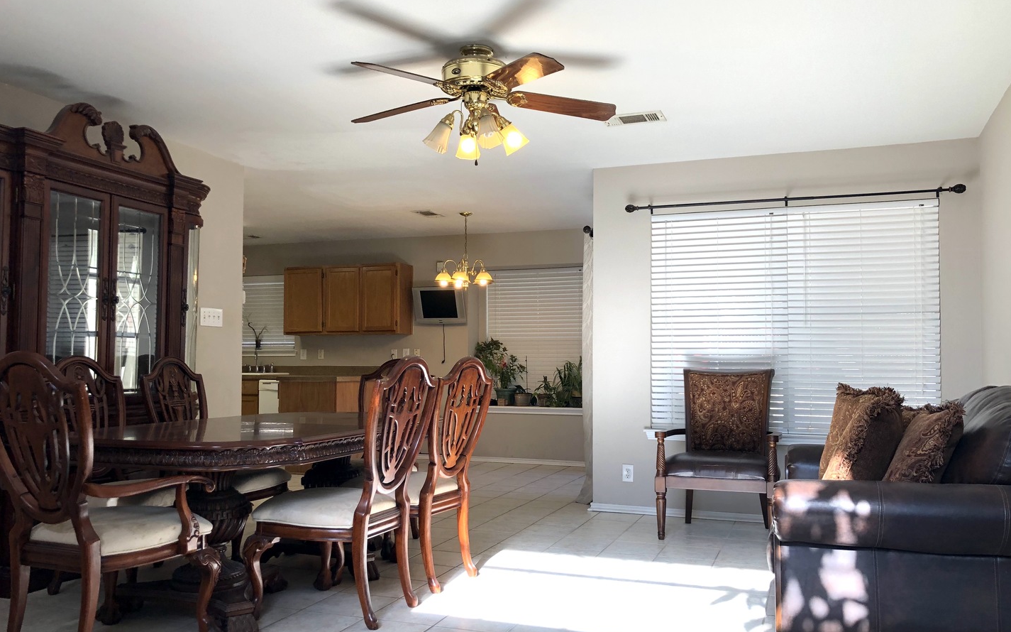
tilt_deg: +2.4
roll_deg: +0.7
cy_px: 339
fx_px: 826
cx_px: 509
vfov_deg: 41.8
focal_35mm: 30
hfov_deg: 62.9
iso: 40
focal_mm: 4
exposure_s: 1/120
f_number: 1.8
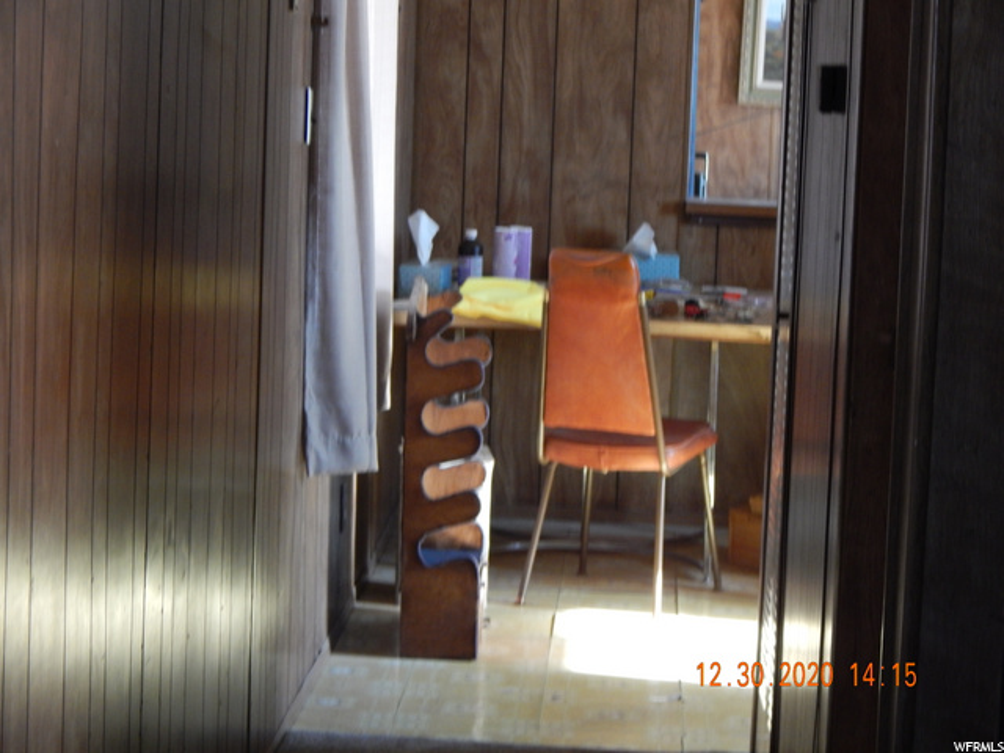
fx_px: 3045
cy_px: 376
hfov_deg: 18.7
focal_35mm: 105
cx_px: 502
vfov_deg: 14.1
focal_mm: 18.7
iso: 320
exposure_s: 1/30
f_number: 4.5
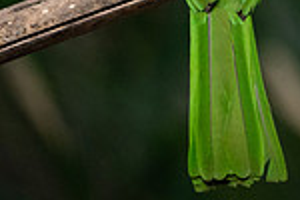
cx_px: 501
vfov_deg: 0.3
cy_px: -108
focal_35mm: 4203
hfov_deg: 0.5
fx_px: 35022
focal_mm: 840
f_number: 5.6
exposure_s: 1/320
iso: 1250
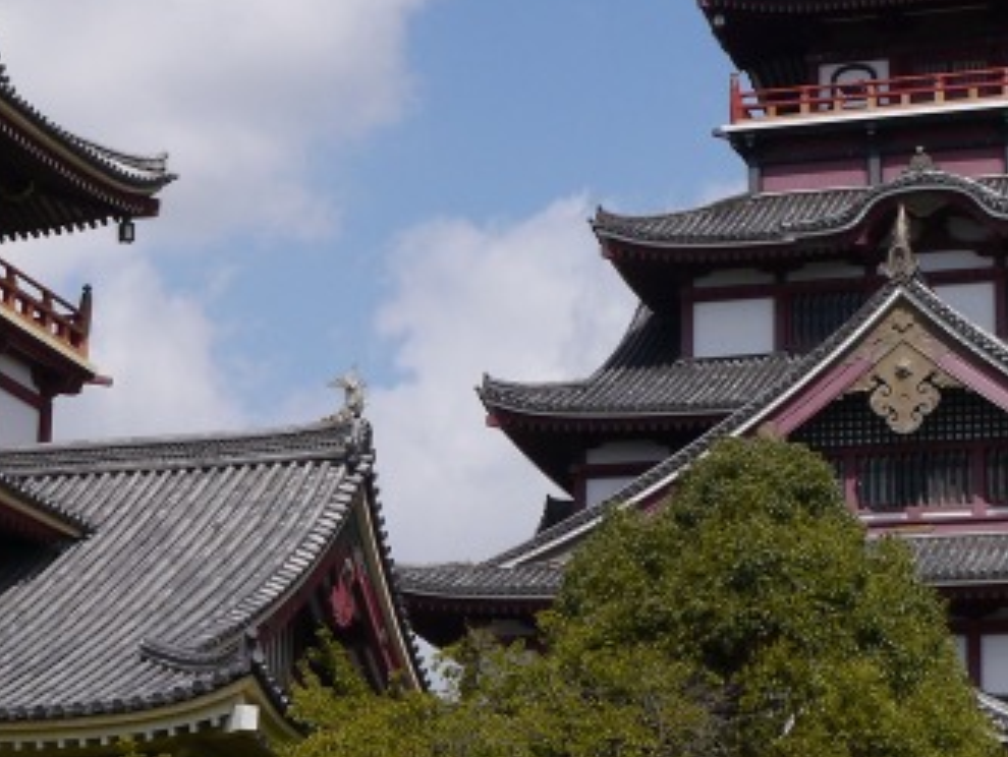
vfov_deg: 12.9
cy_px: 339
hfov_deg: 17.0
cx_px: 266
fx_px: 3351
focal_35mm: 115
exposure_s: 1/500
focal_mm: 19
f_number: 9
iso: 160
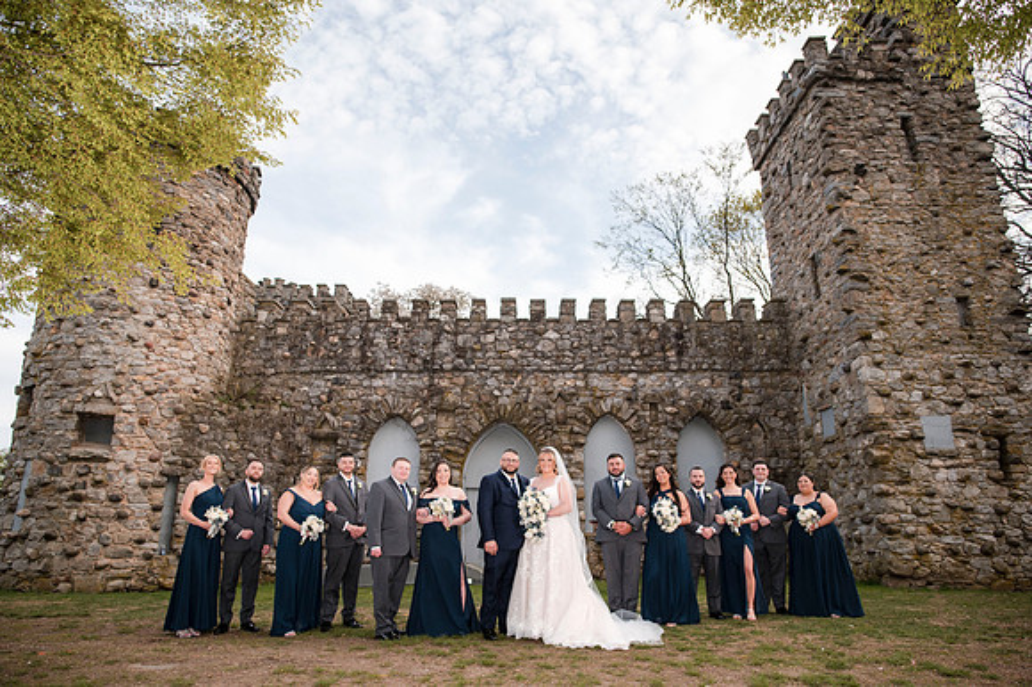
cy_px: 357
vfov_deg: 59.4
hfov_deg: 81.2
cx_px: 510
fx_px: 602
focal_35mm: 21
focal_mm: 20
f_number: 2.8
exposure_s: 1/3200
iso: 800
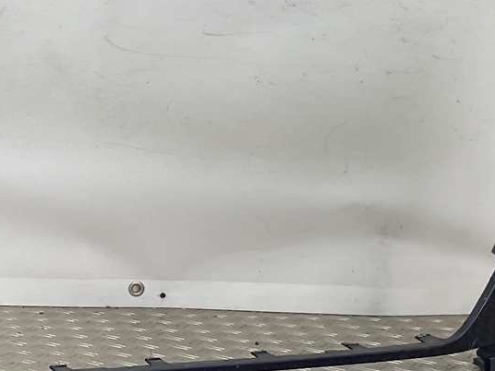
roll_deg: -2.2
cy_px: 152
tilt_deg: -9.1
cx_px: -202
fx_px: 1559
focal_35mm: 109
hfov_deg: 16.7
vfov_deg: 13.6
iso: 16
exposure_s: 1/154
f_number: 1.8
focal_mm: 3
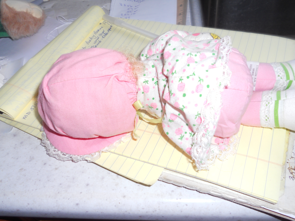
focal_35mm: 32
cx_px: 148
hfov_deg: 56.8
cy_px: 110
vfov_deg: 44.2
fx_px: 273
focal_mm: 5.8
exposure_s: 1/25
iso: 80
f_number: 3.5
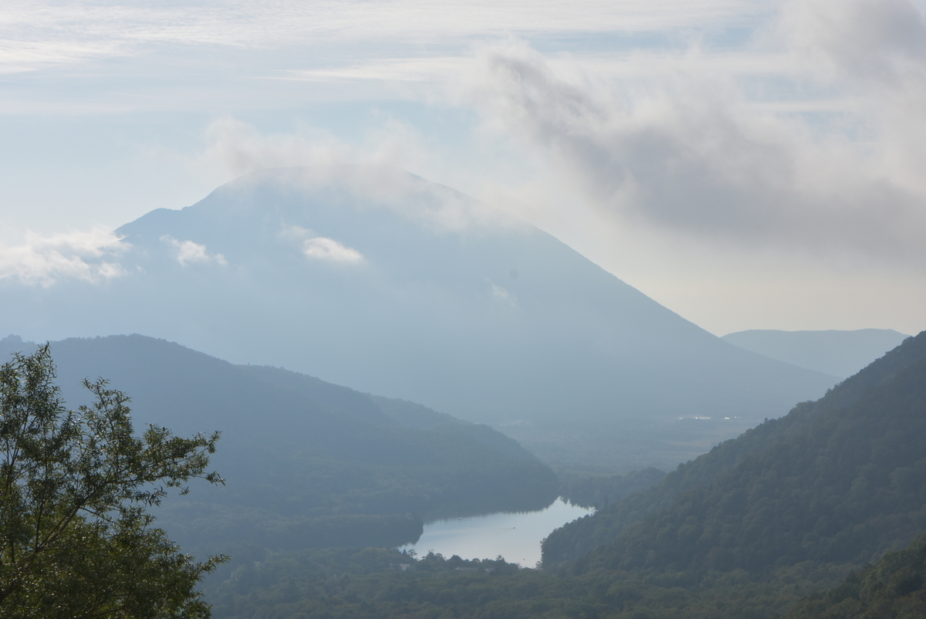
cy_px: 310
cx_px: 463
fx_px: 2008
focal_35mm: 78
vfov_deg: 17.5
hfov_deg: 26.0
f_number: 10
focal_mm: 52
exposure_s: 1/400
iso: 125
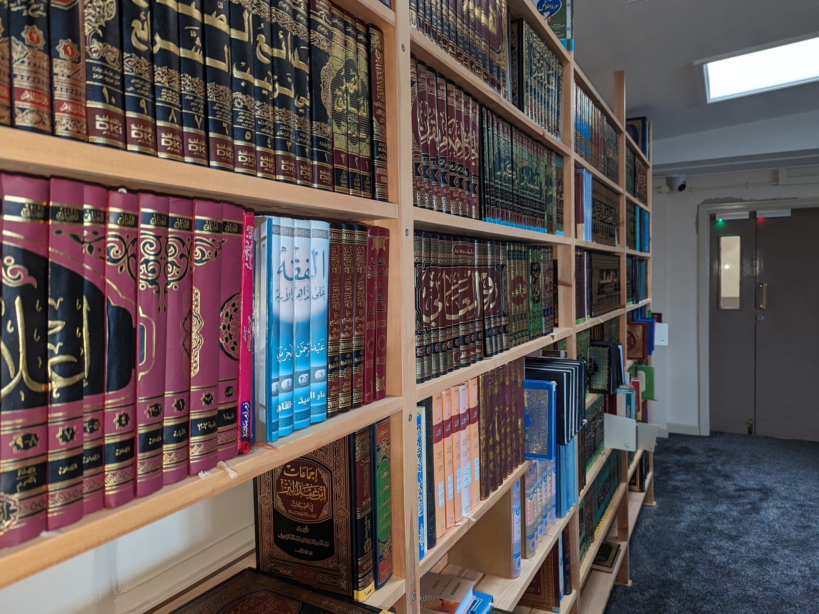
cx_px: 407
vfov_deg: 54.9
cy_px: 305
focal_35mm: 25
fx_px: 592
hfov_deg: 69.4
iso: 294
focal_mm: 6.81
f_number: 1.85
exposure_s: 1/37.5
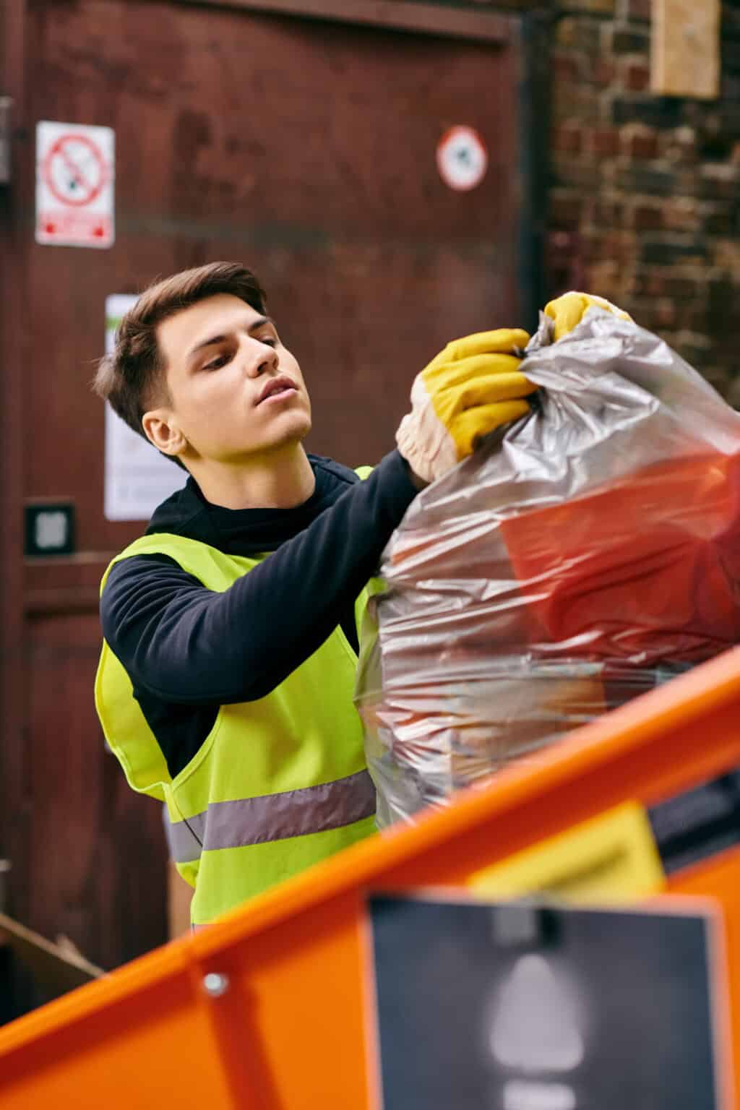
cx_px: 370
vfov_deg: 23.9
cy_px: 555
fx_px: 2621
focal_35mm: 85
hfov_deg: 16.1
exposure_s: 1/200
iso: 100
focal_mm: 85
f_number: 2.8
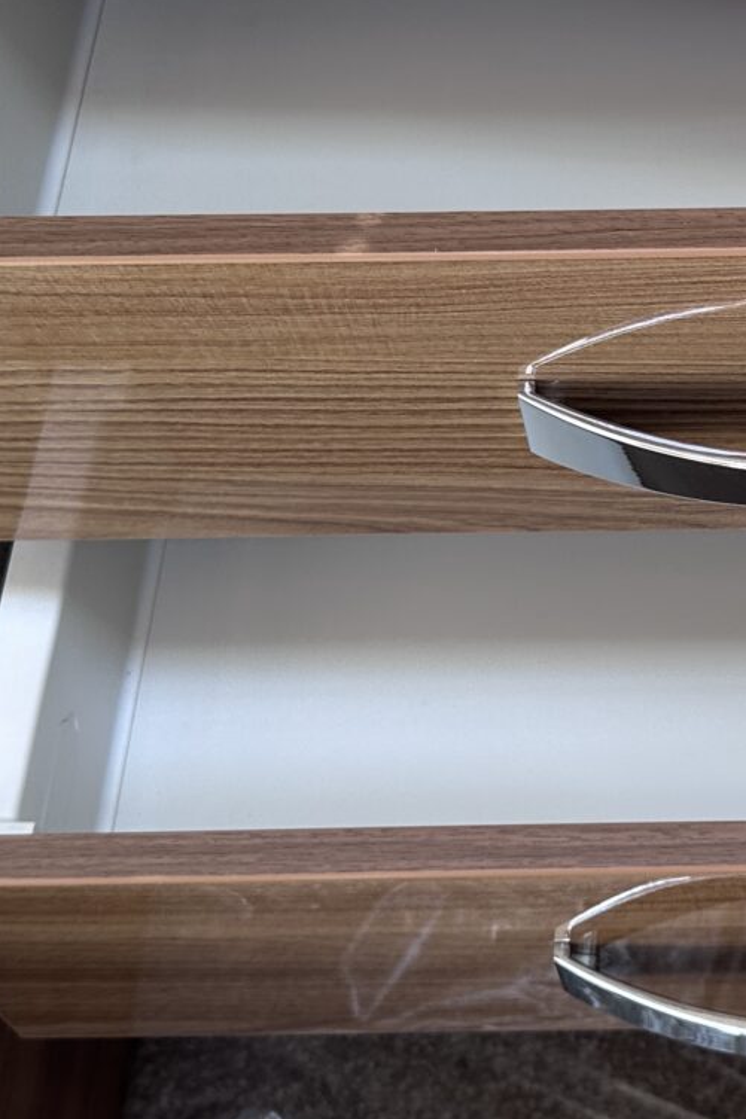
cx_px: 774
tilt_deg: -55.2
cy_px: 396
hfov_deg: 19.3
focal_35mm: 68
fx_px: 2114
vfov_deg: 29.5
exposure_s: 1/121
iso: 80
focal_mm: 6.86
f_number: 1.78
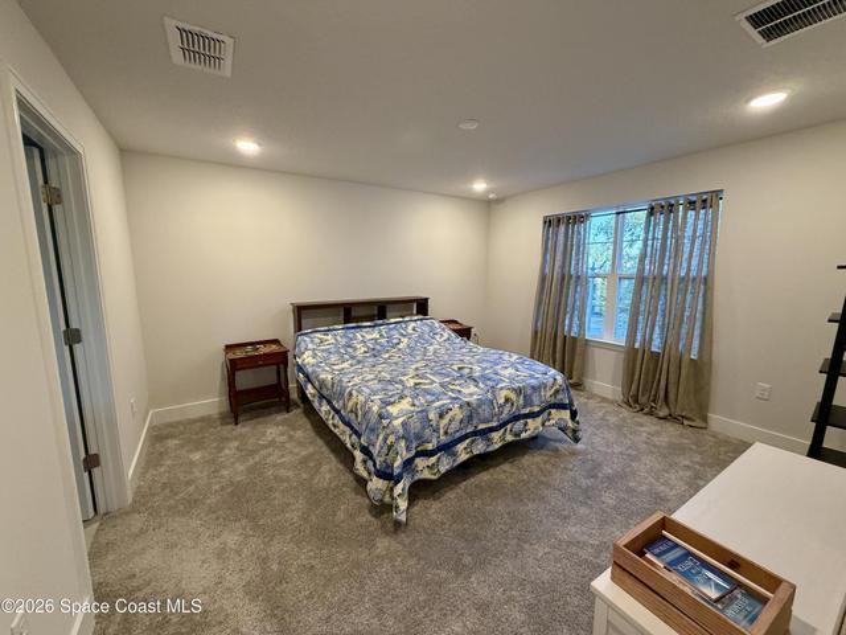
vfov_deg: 85.7
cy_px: 318
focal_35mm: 14
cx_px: 423
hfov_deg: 102.1
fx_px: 342
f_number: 2.2
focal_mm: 2.22
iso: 250
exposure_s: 1/60
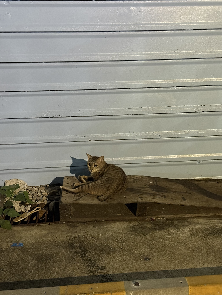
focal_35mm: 48
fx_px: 410
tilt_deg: -18.6
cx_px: 111
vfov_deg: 39.7
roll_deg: -0.1
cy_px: 148
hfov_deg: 30.3
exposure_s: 1/20
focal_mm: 6.76
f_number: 1.78
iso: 640
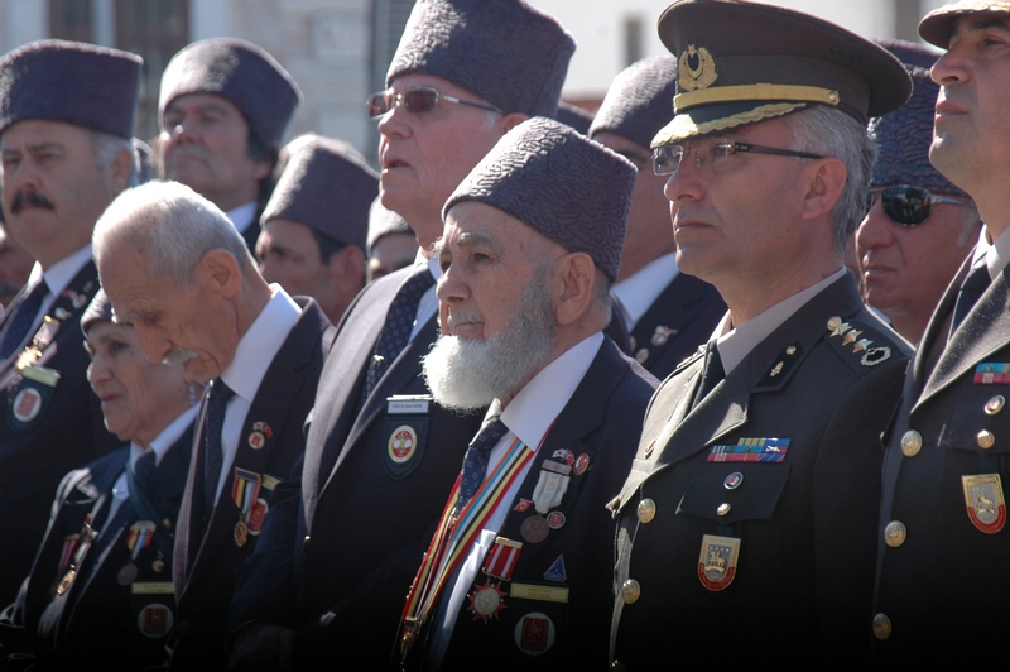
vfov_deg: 6.1
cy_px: 336
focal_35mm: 225
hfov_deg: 9.2
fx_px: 6307
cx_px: 505
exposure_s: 1/320
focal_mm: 150
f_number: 5.6
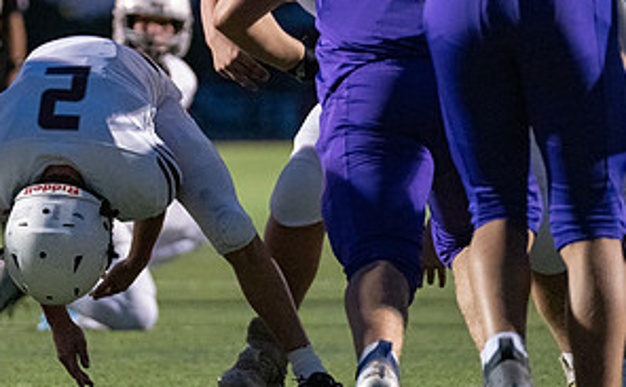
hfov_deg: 6.4
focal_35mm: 330
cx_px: 66
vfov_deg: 3.9
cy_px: 208
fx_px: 5613
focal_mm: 147
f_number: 2.8
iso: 12800
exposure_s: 1/1250
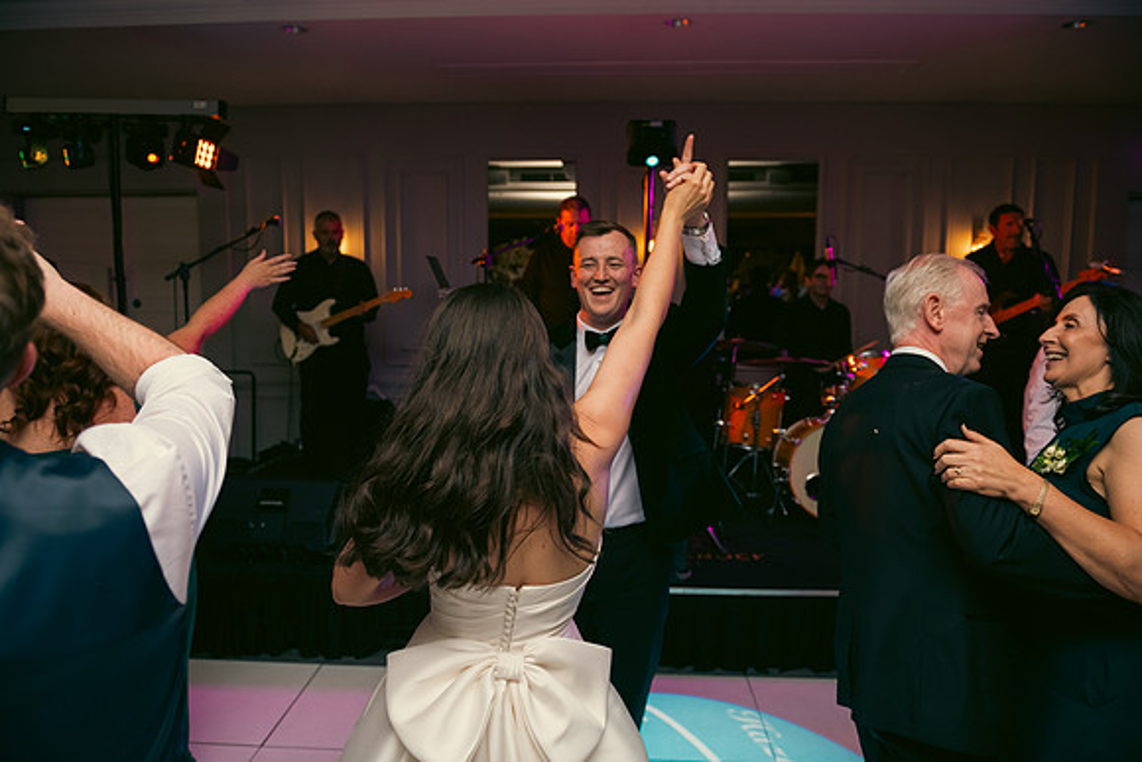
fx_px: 761
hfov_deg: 73.7
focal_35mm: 24
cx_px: 571
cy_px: 381
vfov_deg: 53.2
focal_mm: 24
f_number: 3.5
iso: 800
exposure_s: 1/160
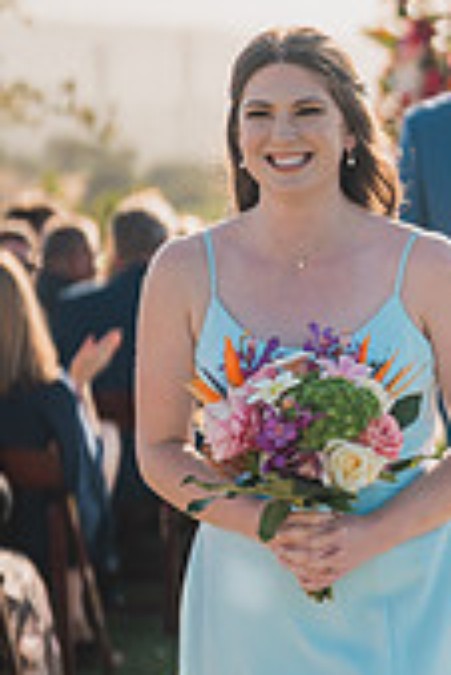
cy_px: 439
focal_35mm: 133
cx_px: 375
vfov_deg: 15.4
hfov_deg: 10.3
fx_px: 2494
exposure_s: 1/8000
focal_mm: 50
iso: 100
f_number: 1.2
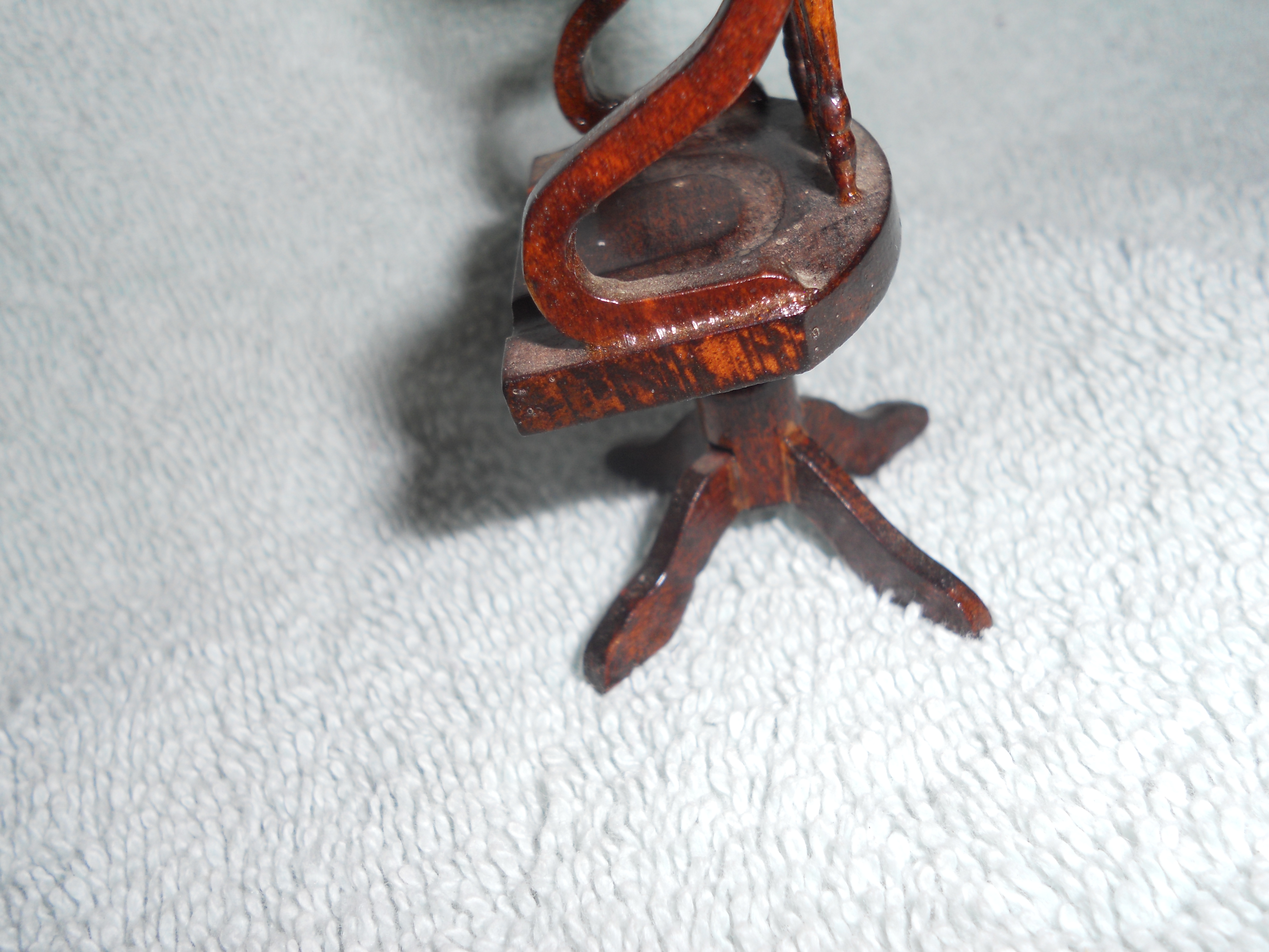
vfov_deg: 44.2
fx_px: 1173
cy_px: 476
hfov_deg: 56.8
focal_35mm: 32
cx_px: 634
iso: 80
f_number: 8.8
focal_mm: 5.8
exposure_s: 1/25
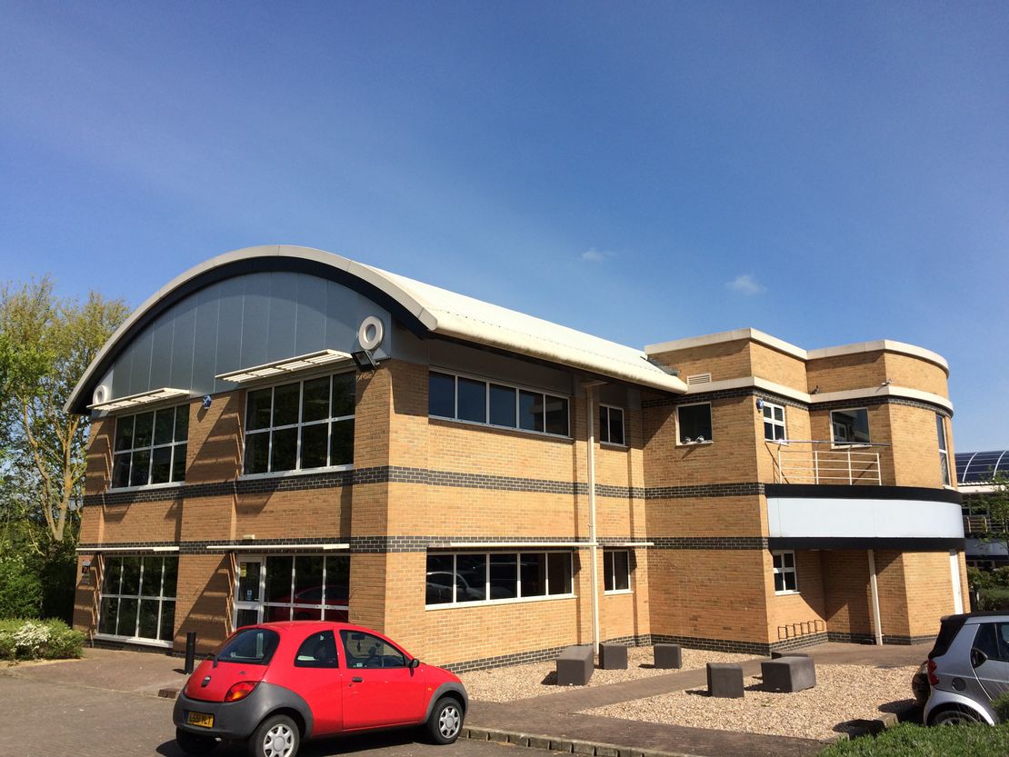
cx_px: 504
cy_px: 378
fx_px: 845
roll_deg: +2.2
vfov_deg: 48.2
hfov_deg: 61.6
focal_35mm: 29
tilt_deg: +10.7
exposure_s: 1/2160
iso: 32
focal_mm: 4.15
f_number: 2.2
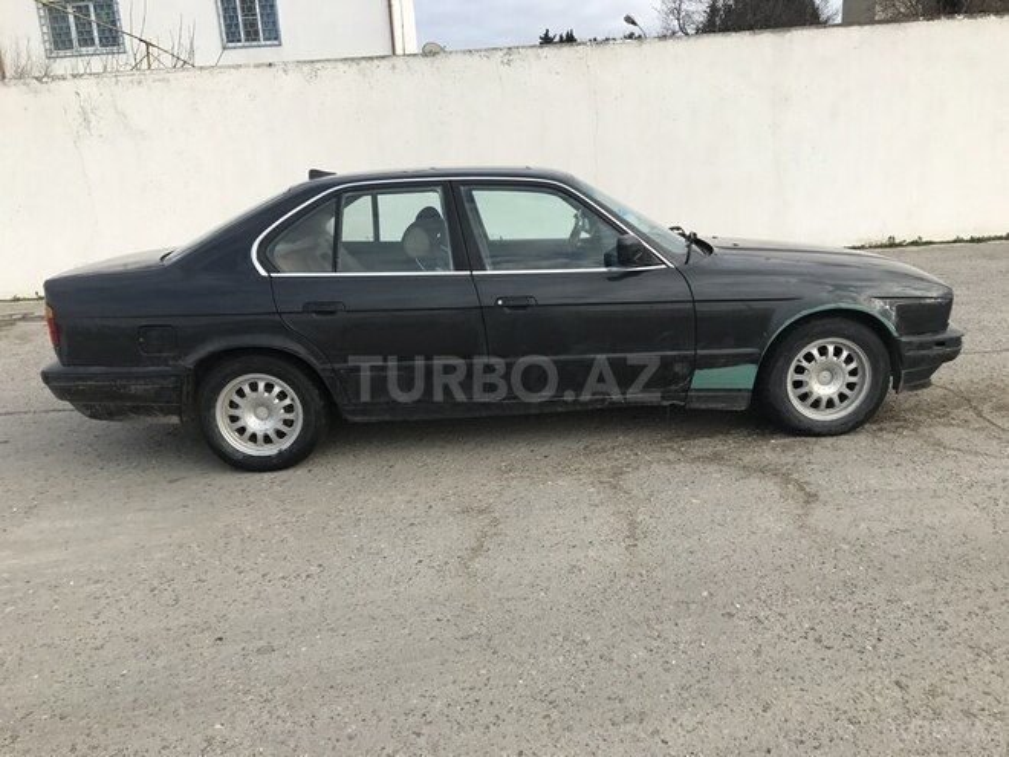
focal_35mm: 28
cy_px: 378
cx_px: 504
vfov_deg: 49.7
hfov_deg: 63.4
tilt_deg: -14.4
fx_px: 816
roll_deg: +3.7
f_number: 1.8
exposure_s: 1/997
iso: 20
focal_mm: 3.99
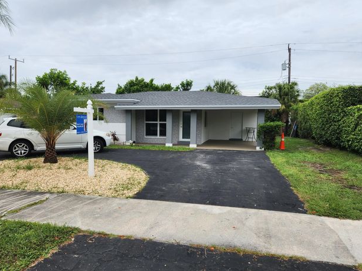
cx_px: 178
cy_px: 141
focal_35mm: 24
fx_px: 251
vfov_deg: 56.8
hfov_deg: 71.6
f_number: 1.8
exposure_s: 1/1453
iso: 20
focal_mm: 5.4
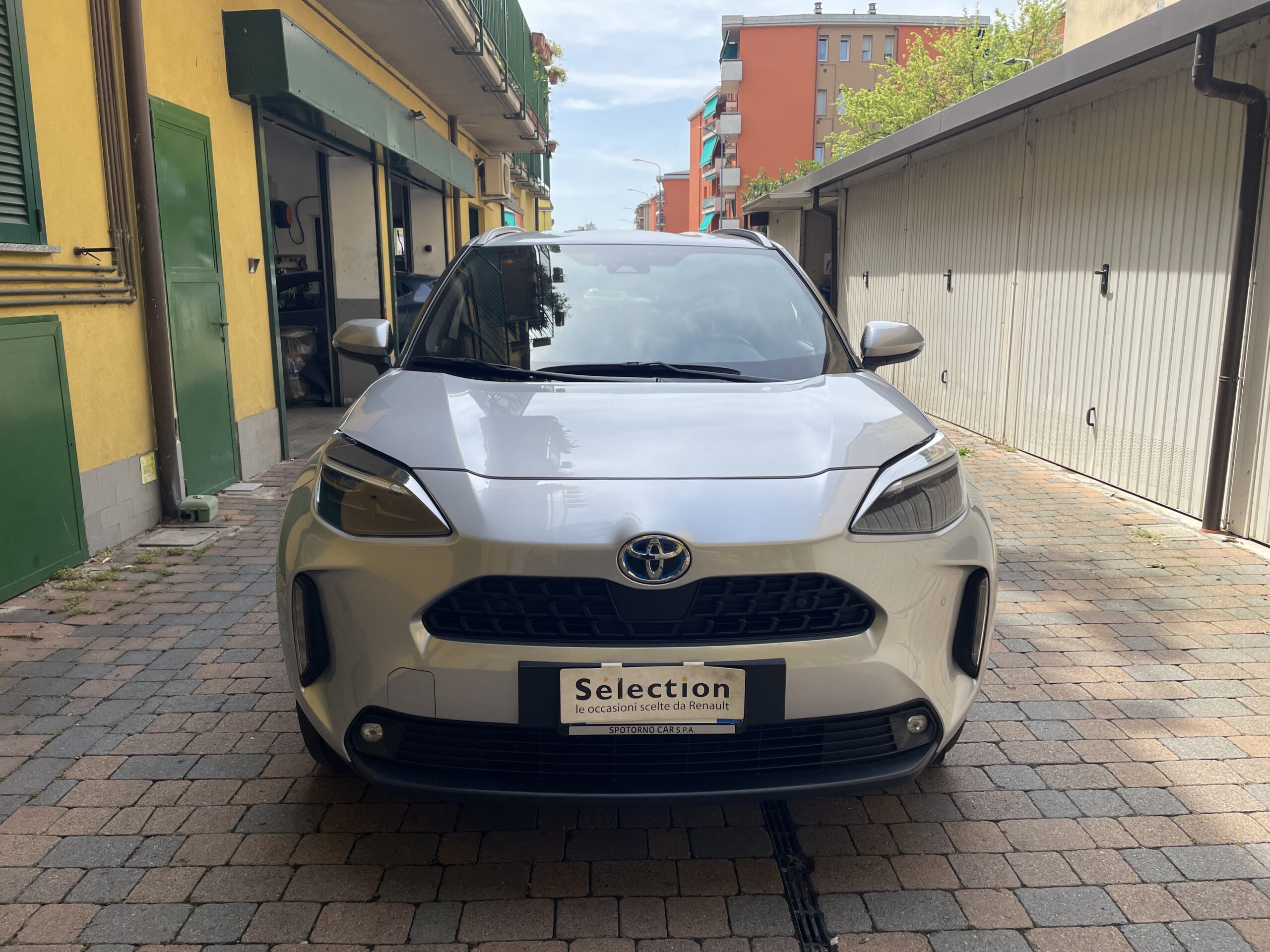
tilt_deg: -11.5
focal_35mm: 26
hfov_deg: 67.3
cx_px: 635
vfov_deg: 53.1
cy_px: 476
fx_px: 954
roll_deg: -0.3
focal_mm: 4.2
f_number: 1.6
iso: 32
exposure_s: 1/1511
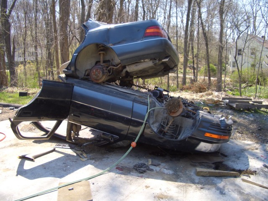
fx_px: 271
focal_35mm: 35
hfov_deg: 52.6
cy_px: 100
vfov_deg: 40.7
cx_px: 134
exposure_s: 1/250
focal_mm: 5.8
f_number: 2.6
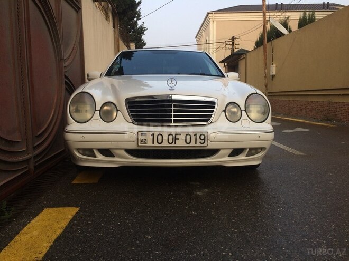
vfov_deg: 48.2
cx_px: 174
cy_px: 130
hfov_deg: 61.7
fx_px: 292
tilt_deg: -7.3
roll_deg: +1.4
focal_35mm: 29
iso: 32
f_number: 2.2
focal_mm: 4.15
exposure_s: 1/236
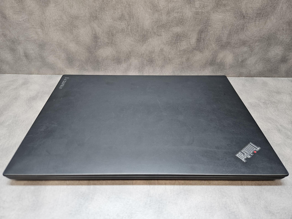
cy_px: 110
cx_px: 146
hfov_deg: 73.9
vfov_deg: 58.9
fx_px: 194
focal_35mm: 23
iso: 320
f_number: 1.8
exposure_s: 1/142
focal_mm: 5.4
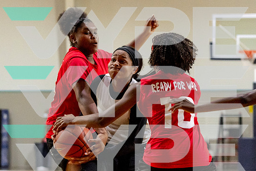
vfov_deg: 9.1
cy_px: 127
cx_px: 116
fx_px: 1066
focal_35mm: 150
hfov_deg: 13.7
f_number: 2.8
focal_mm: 70
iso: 2500
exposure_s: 1/800
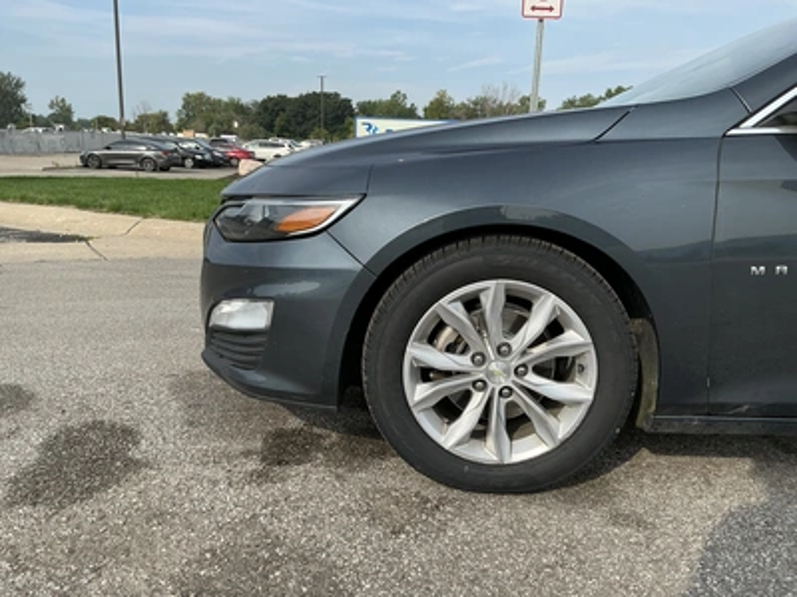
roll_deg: -1.4
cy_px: 298
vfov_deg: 49.7
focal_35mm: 28
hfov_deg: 63.4
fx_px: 645
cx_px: 398
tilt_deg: -11.3
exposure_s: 1/1279
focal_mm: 3
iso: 25
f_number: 1.8
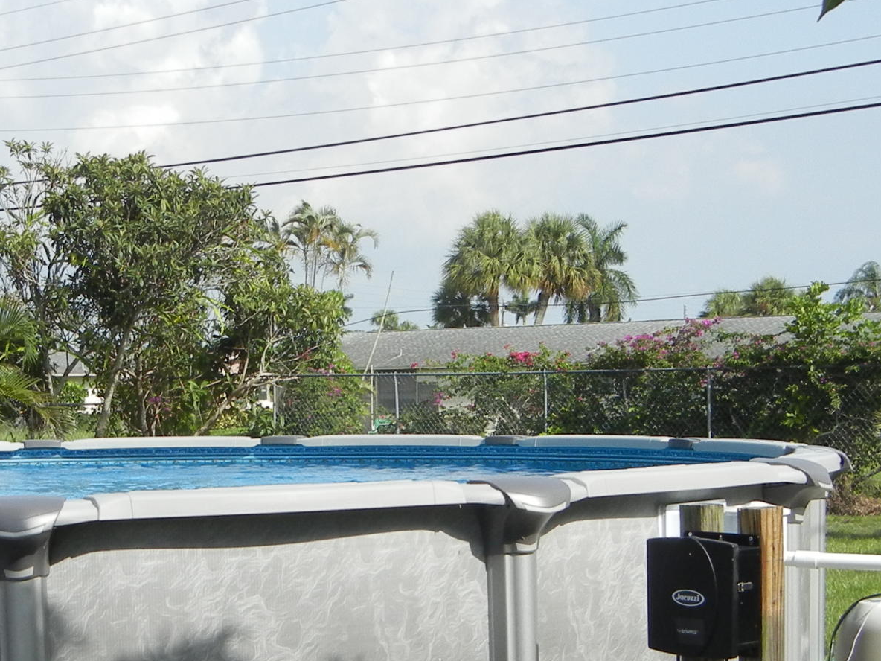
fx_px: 1934
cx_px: 269
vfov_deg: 19.1
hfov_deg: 25.5
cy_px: 561
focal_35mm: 76
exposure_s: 1/310
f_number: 7
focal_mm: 5.4
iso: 160
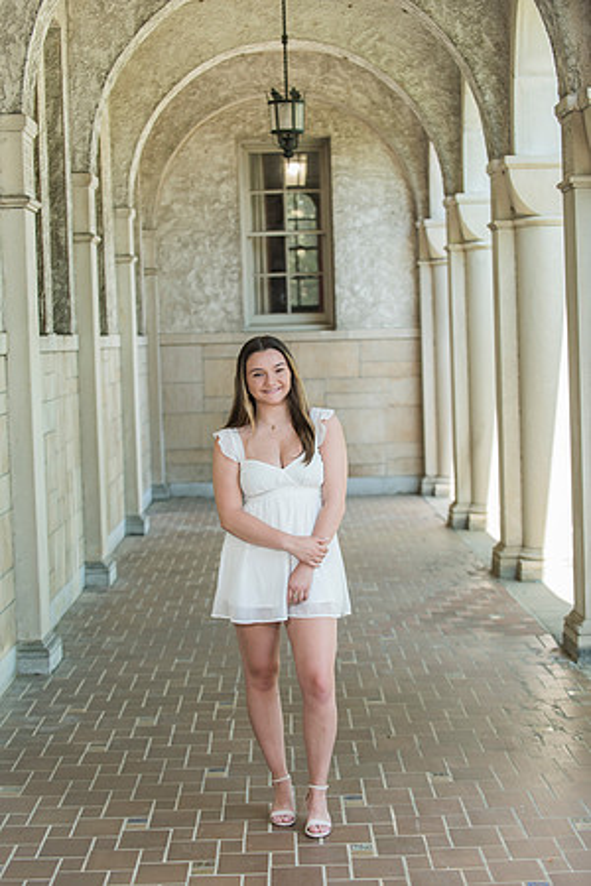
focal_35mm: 75
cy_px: 443
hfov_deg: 18.2
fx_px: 1847
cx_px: 296
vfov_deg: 27.0
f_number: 4
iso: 320
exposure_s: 1/200
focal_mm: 75
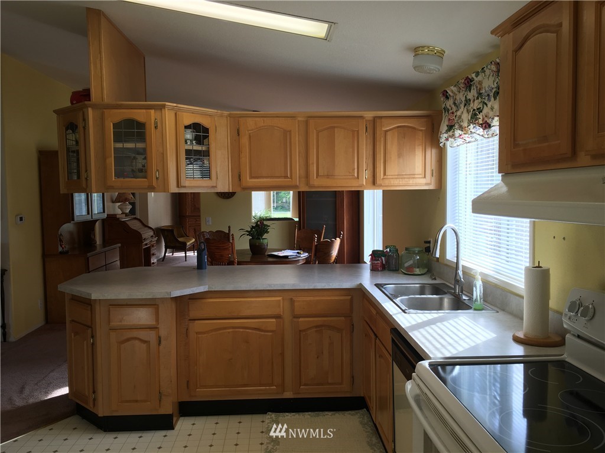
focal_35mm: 29
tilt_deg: -3.7
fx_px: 507
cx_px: 302
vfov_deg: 48.2
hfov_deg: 61.7
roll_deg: +0.3
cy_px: 226
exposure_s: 1/40
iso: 25
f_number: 2.2
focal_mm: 4.15
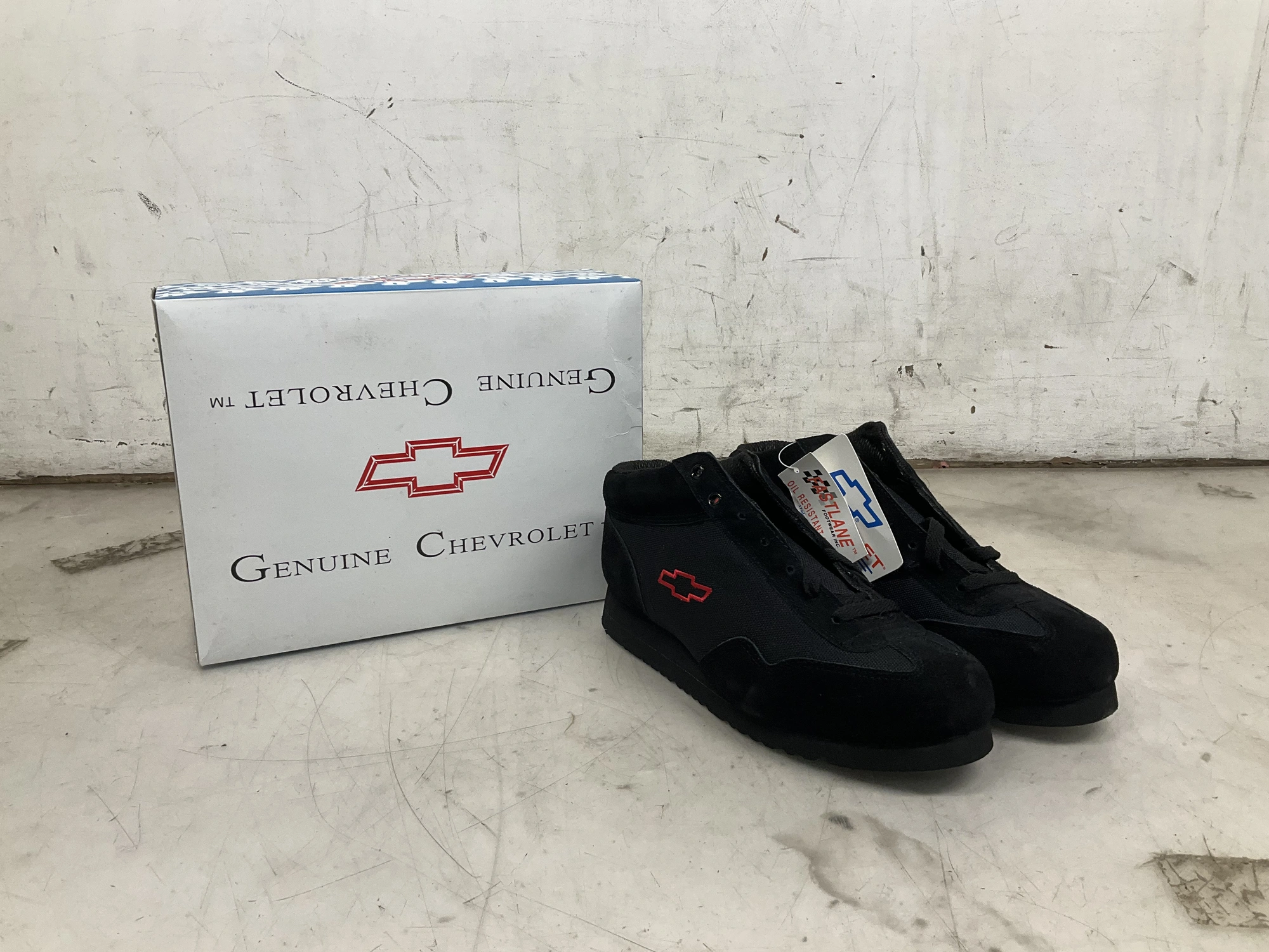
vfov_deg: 48.2
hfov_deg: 61.7
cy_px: 476
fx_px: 1063
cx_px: 634
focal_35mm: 29
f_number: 1.8
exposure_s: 1/120
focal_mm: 3
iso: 32
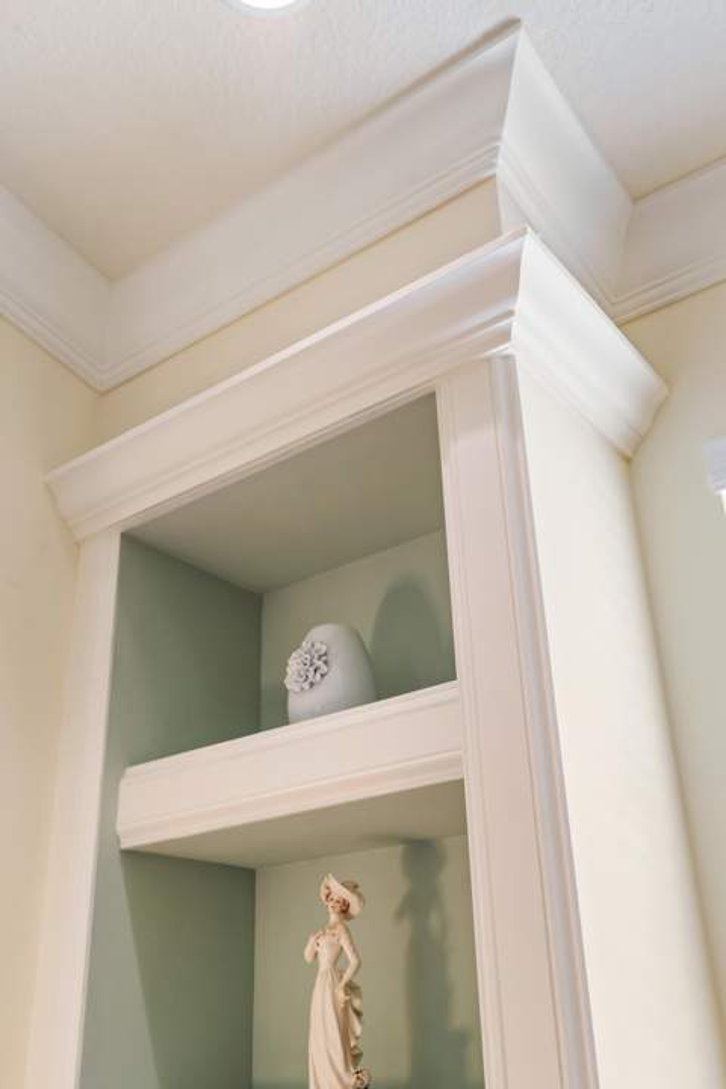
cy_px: 544
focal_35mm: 35
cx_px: 363
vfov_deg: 54.4
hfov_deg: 37.9
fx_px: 1059
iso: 250
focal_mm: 35
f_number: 9
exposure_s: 1/3
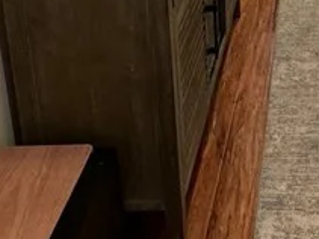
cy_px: -86
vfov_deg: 19.6
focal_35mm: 68
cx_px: 321
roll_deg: +0.3
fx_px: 626
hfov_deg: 27.0
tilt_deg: -16.4
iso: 400
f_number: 2.2
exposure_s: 1/60
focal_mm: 2.22
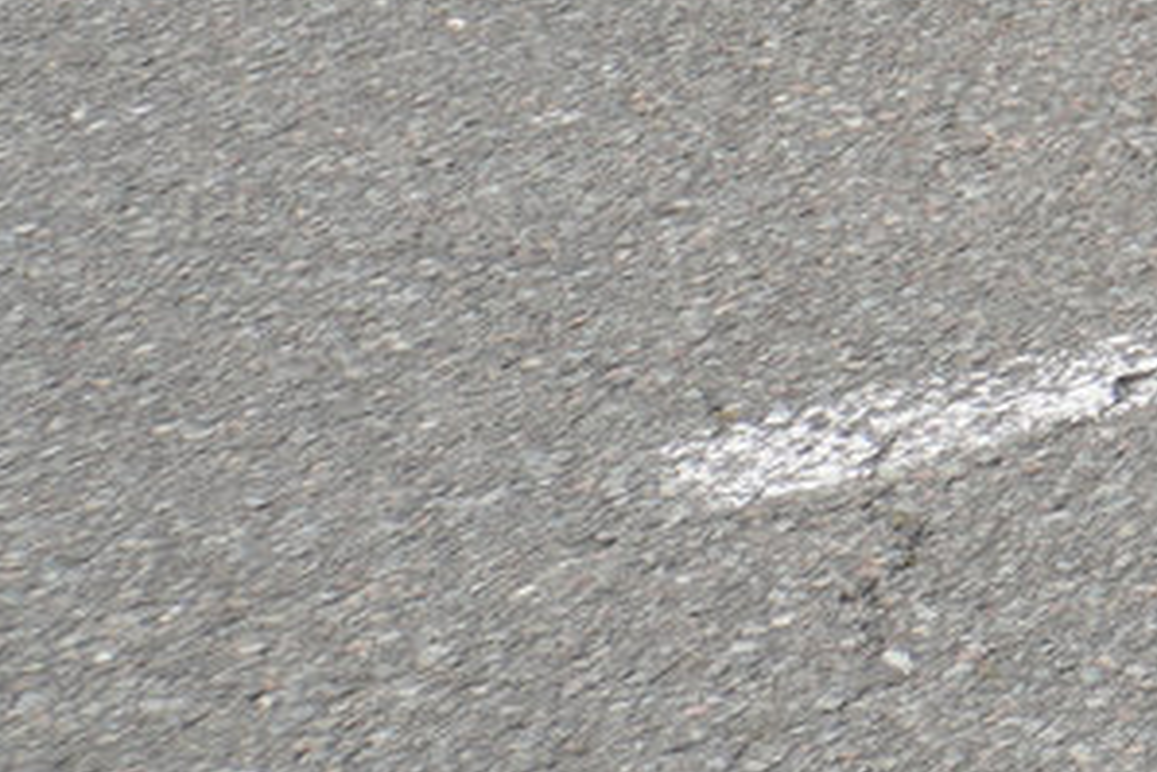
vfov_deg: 6.0
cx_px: 3751
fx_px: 6796
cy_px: -1528
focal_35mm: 211
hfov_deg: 8.0
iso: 100
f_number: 5
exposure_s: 1/60
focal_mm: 21
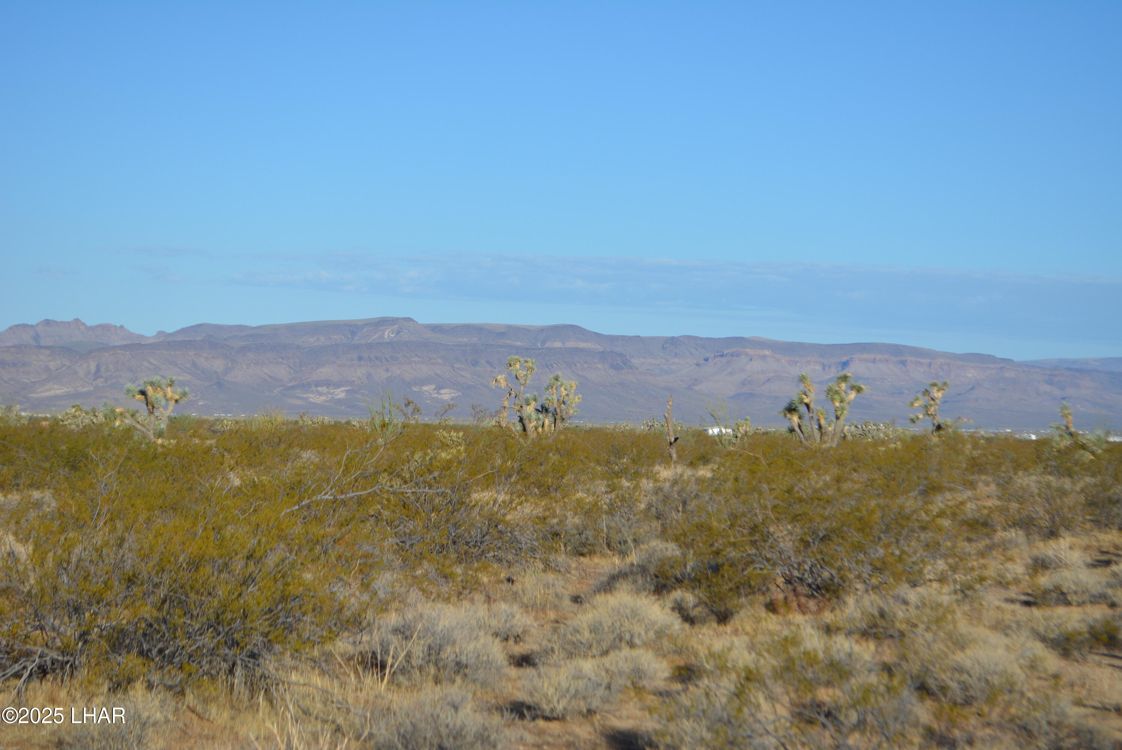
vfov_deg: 16.6
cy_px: 375
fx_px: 2573
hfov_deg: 24.6
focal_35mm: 82
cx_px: 561
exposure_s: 1/1600
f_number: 7.1
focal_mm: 55
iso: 400
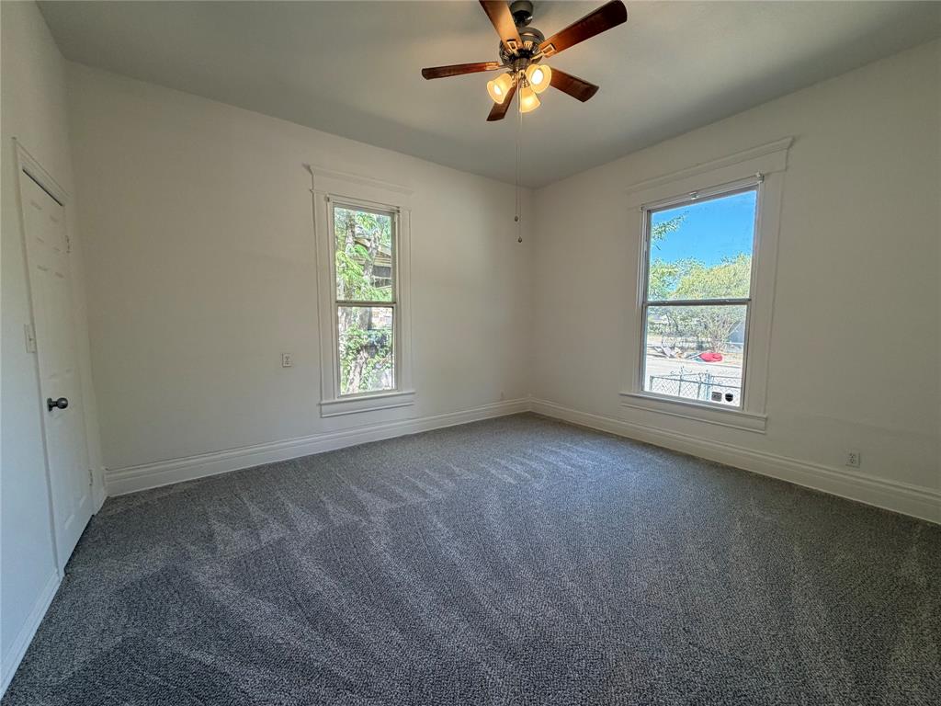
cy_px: 353
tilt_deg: -5.4
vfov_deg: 85.7
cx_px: 470
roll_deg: +1.2
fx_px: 381
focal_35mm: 14
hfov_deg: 102.1
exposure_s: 1/120
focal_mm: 2.22
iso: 160
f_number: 2.2
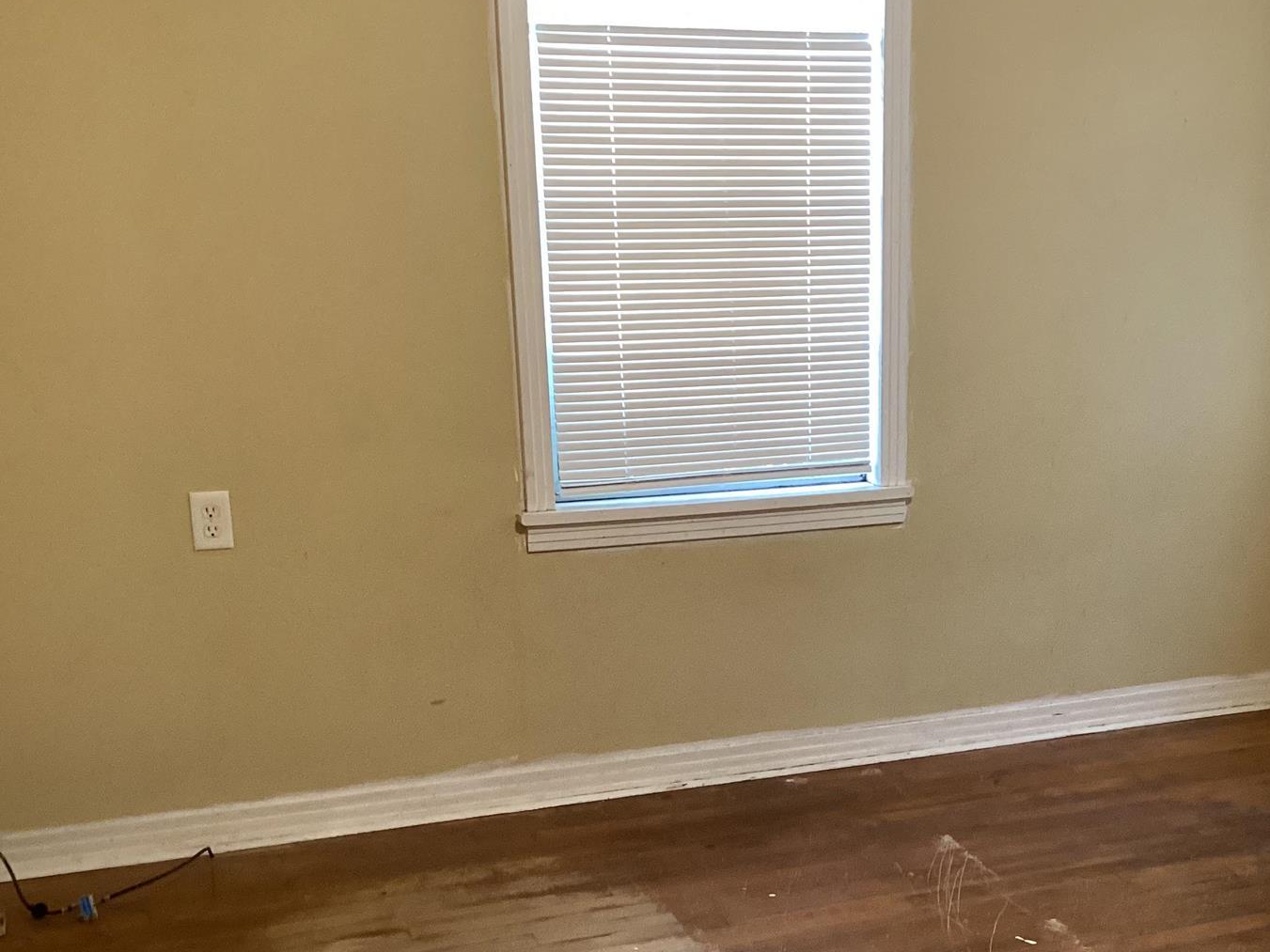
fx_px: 1724
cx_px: 902
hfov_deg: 39.7
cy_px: 696
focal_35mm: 47
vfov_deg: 30.4
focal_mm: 3.3
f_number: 2.4
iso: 250
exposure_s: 1/60
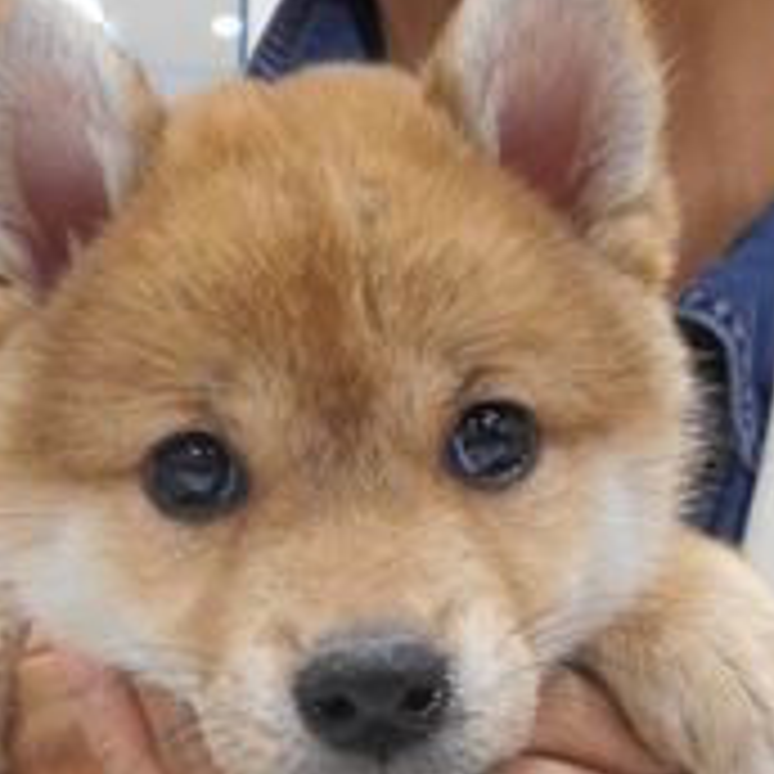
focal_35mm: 80
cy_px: 891
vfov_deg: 20.5
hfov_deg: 21.7
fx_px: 2024
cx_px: 374
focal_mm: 4.6
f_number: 3.2
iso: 200
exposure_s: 1/30
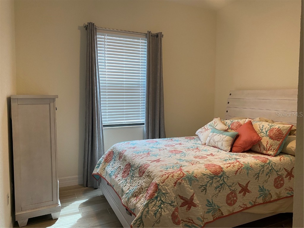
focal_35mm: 26
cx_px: 152
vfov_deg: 53.1
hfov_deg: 67.3
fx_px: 228
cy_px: 114
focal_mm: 4.25
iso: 100
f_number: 1.8
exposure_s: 1/60
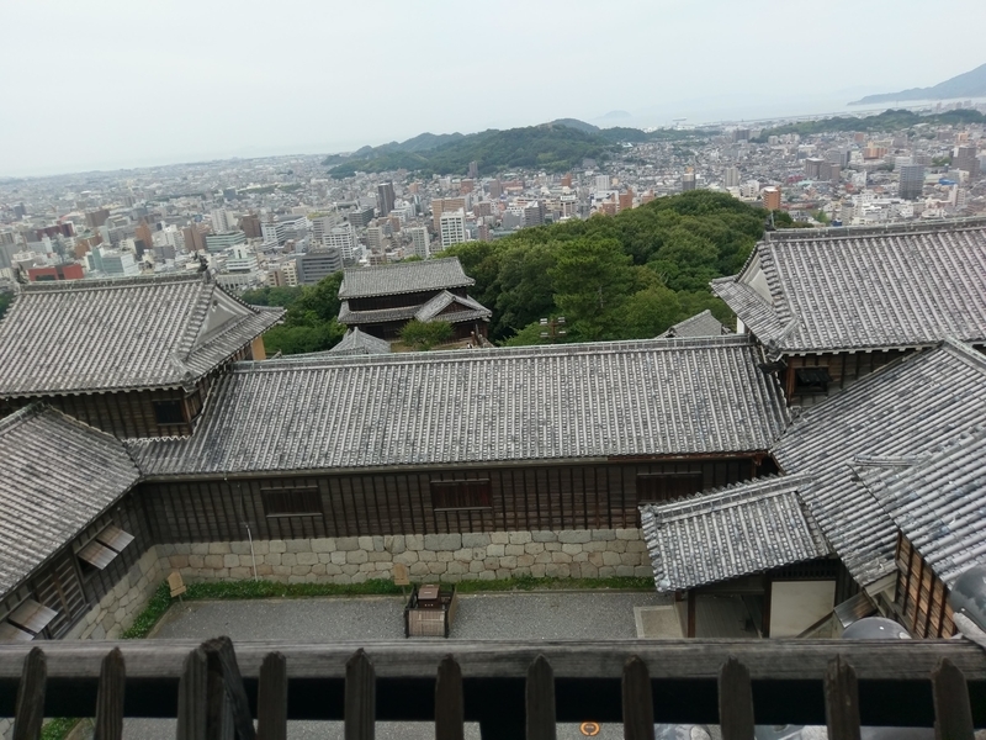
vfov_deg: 53.1
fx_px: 741
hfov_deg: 67.3
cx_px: 493
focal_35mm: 26
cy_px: 370
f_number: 1.8
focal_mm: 4.58
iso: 100
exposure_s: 1/1959
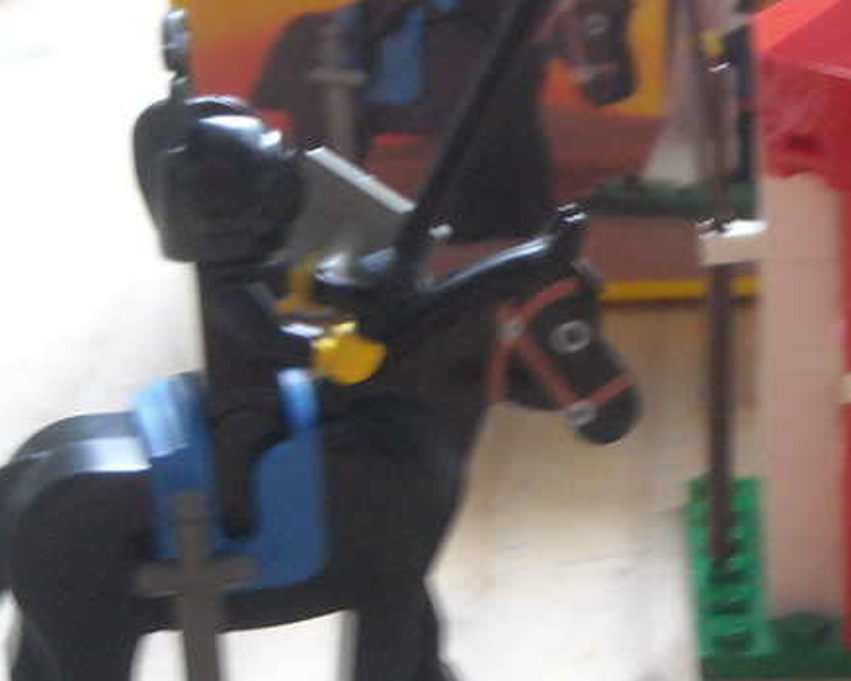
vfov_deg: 12.5
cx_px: 734
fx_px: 3099
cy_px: 374
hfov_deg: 15.5
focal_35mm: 123
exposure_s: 1/8
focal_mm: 9.87
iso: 436
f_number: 3.5
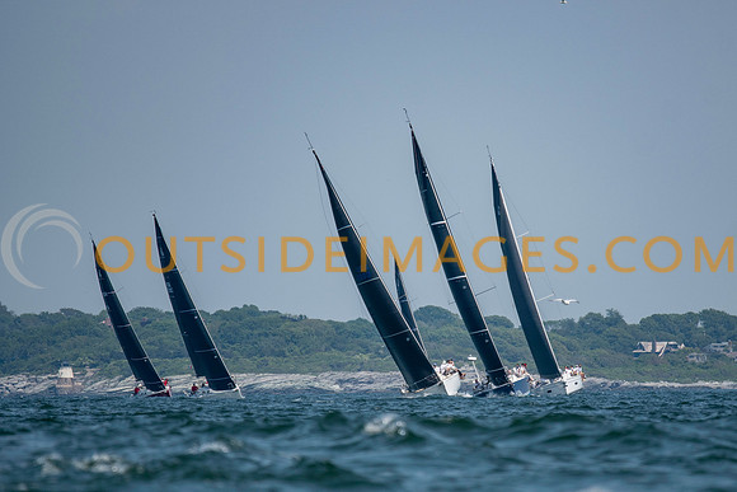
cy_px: 294
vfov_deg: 2.5
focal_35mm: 545
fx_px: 11158
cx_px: 445
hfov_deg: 3.8
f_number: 4
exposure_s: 1/3200
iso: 200
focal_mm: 300
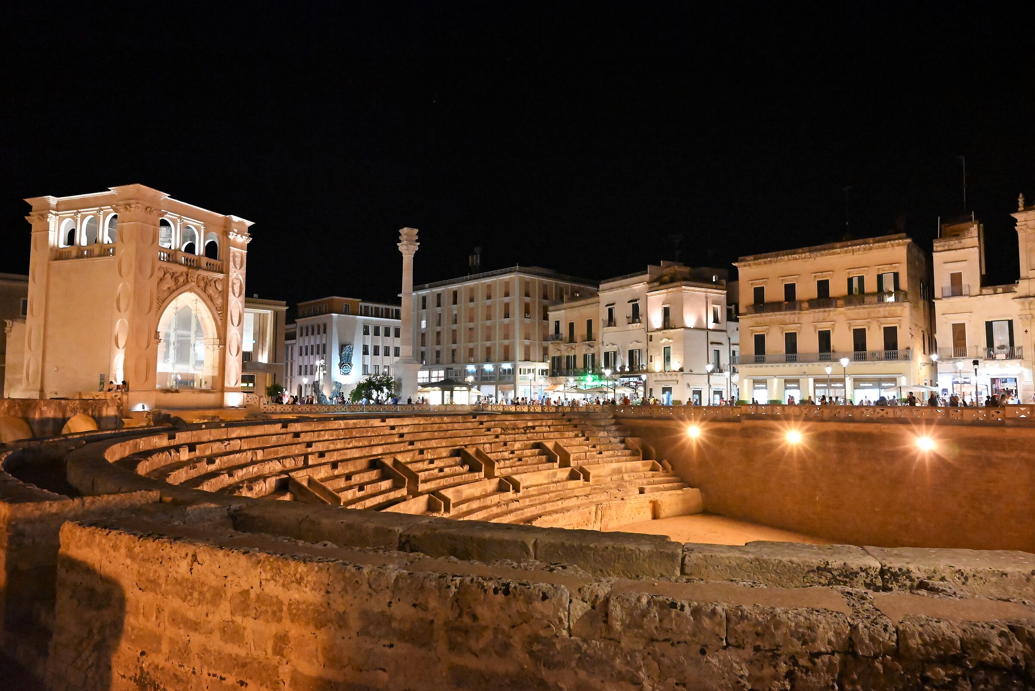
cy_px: 346
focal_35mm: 24
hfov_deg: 73.7
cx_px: 518
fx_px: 690
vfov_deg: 53.2
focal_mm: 24
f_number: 4
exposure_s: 1/60
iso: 9000
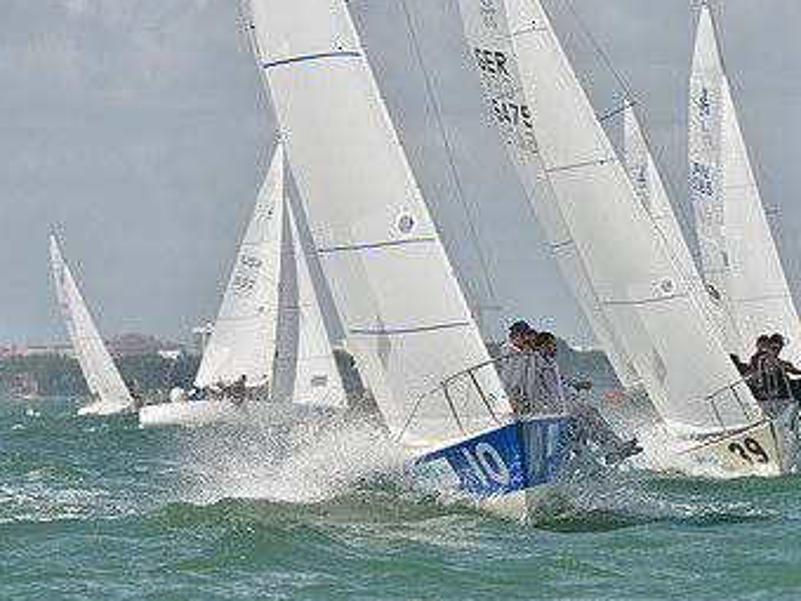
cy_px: 395
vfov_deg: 3.5
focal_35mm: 427
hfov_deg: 4.6
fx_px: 9881
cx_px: 523
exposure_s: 1/1600
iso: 280
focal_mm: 260
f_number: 7.1
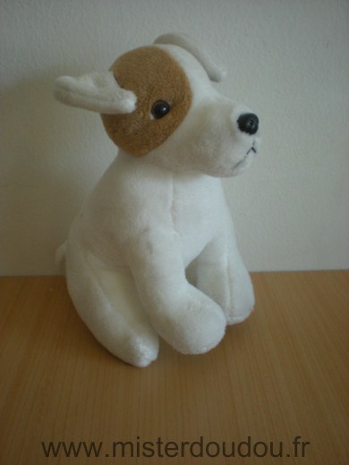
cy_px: 232
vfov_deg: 49.0
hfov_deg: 37.7
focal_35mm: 38
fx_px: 511
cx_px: 174
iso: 200
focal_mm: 6.3
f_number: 3.1
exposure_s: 1/23.1
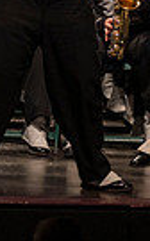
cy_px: -80
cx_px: -146
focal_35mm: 876
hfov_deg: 1.5
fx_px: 5748
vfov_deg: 2.4
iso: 1250
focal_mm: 200
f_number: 3.5
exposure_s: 1/500
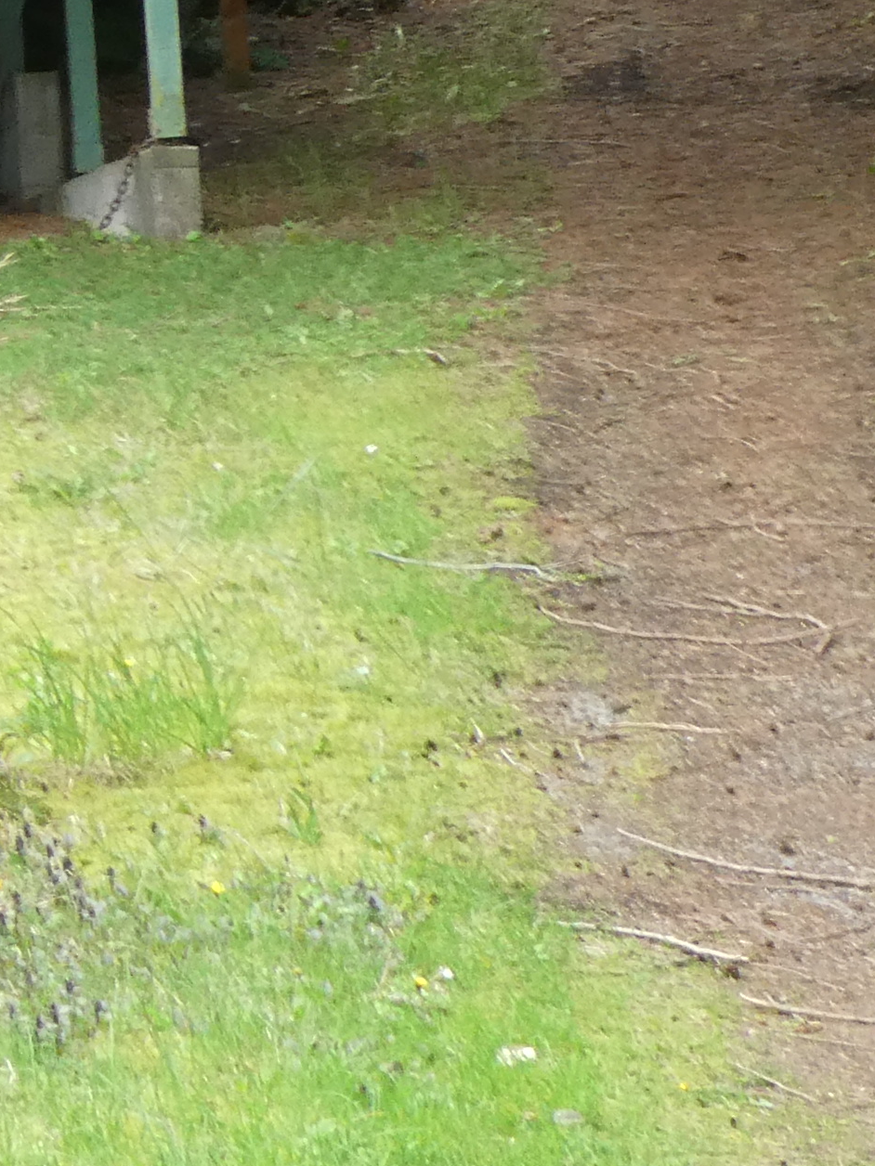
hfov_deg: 7.2
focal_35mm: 194
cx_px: -1274
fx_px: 6538
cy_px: -291
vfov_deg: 10.0
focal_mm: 8.4
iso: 200
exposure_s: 1/80
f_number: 4
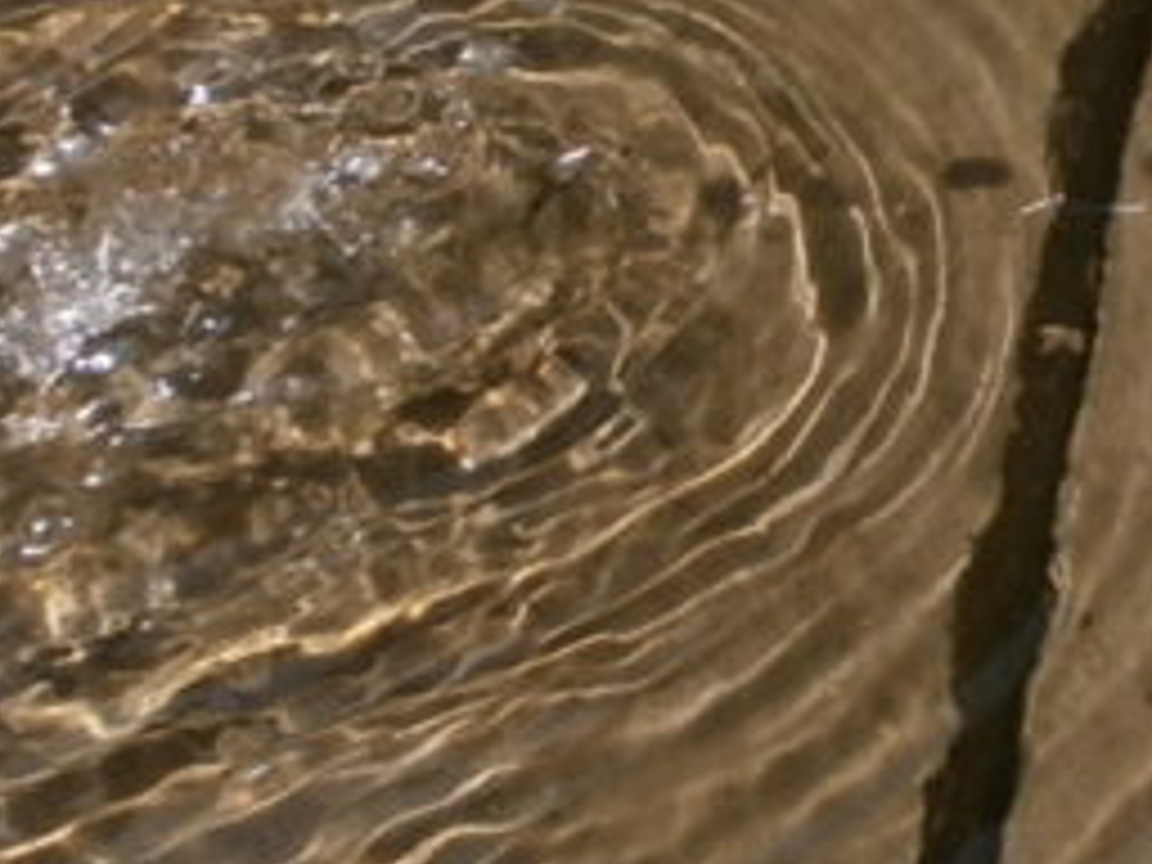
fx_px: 3594
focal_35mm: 108
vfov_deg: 13.6
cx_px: 1548
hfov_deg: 17.0
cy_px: 194
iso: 100
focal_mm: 4.8
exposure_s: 1/1250
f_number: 2.9
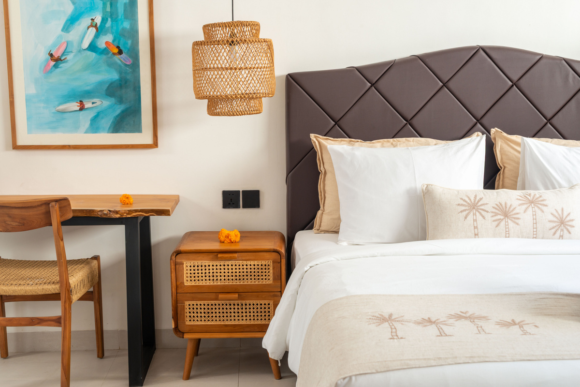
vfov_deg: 27.0
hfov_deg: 39.6
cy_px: 194
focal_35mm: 50
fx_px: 805
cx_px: 290
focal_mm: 50
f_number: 8
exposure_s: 1/25
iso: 100
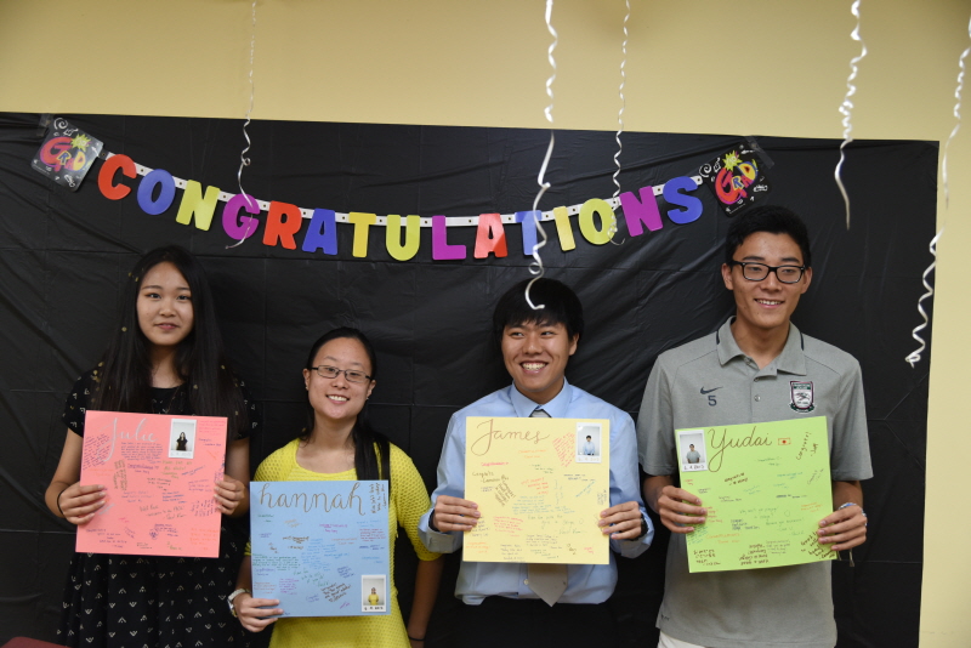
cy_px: 324
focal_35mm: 44
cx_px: 486
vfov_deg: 30.5
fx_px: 1187
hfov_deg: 44.5
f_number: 4
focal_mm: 44
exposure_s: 1/125
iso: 1250
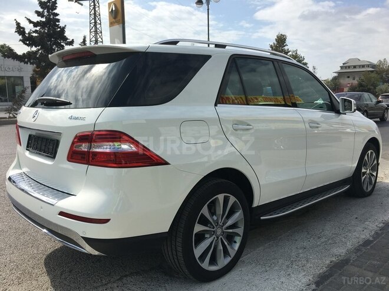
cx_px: 194
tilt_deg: -8.9
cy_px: 146
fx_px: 326
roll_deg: +0.3
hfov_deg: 61.7
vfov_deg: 48.2
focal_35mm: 29
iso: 25
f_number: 2.2
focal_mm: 4.15
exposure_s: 1/1479
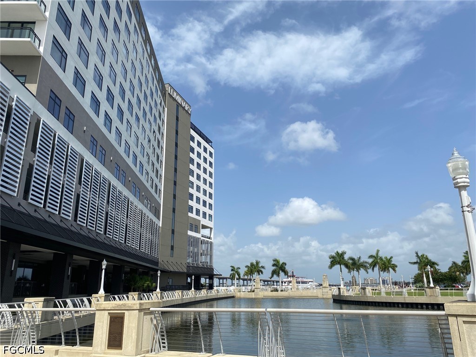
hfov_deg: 67.3
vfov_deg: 53.1
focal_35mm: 26
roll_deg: +0.4
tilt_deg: +17.2
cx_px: 238
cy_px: 178
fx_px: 358
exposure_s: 1/4444
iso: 32
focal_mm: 4.25
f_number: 1.8
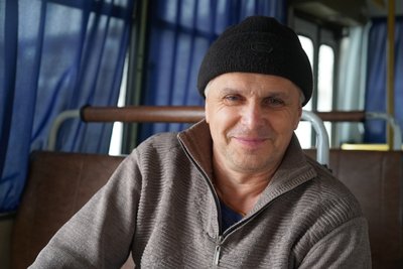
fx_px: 526
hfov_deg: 41.9
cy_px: 134
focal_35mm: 47
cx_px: 202
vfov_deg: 28.7
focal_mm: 47
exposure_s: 1/160
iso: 2500
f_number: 4
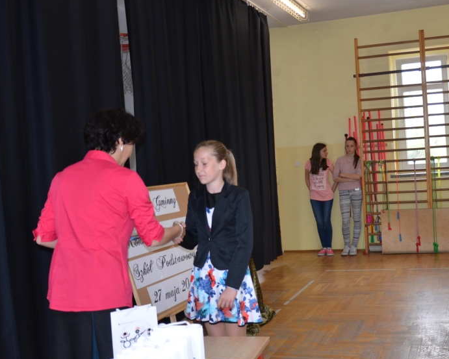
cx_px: 287
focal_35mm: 44
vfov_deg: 34.4
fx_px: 581
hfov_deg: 41.9
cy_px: 187
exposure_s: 1/125
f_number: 3.8
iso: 400
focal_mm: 21
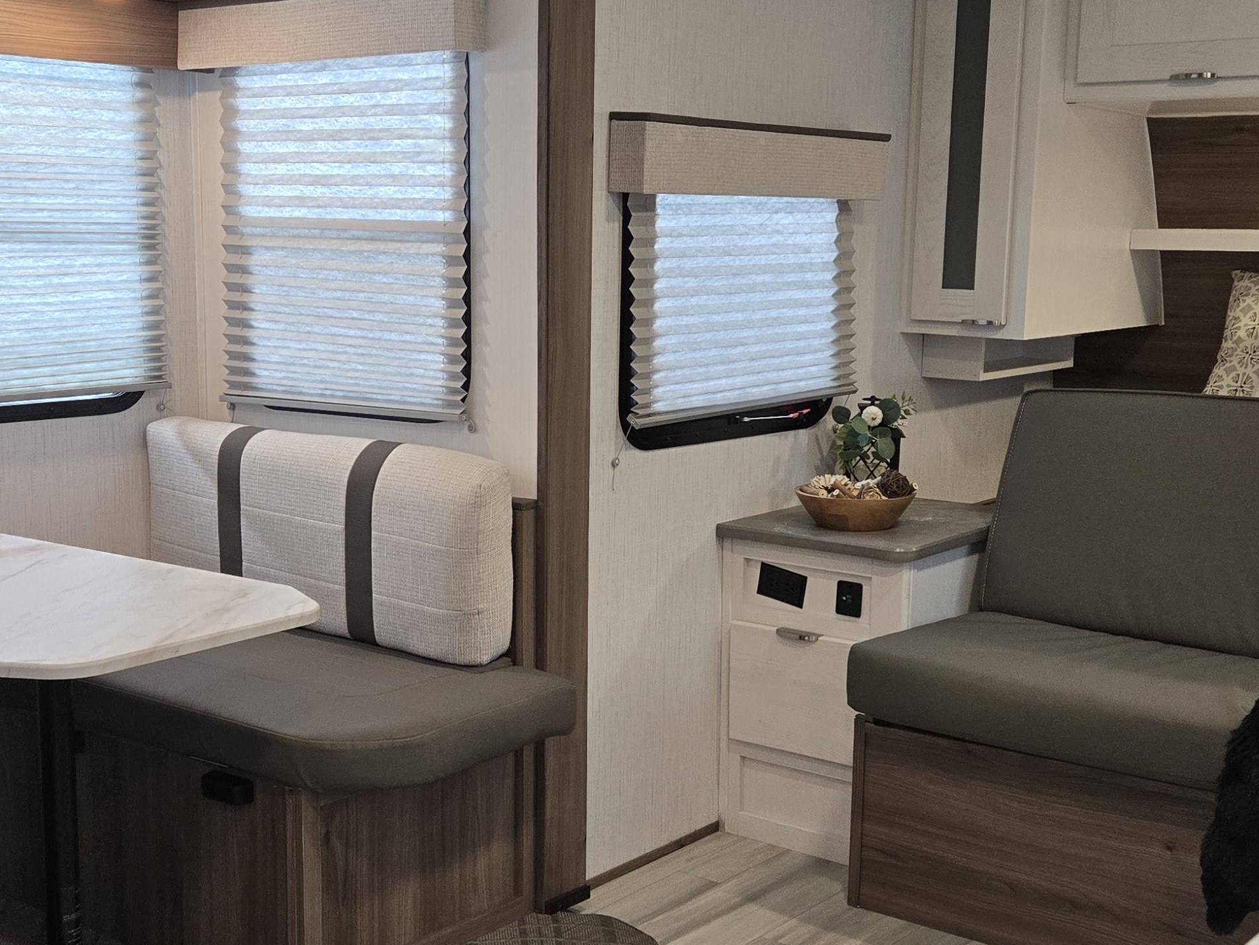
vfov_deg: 30.3
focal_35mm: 48
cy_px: 484
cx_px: 590
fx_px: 1746
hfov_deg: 39.6
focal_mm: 5.4
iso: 250
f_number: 1.8
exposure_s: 1/180
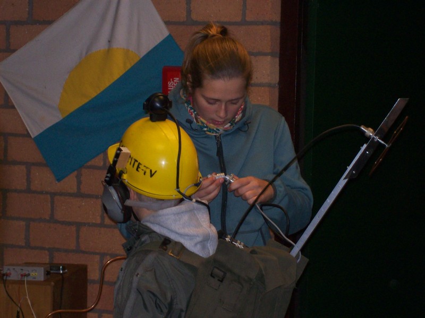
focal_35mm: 108
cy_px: 159
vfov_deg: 13.7
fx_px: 1325
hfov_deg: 18.2
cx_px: 212
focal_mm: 18
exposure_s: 1/128
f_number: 4.8
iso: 200
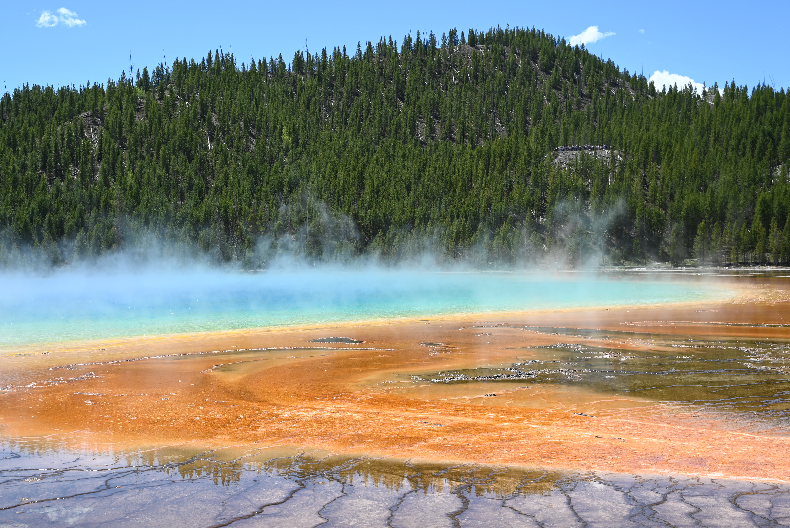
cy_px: 264
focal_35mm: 46
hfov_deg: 42.7
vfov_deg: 29.3
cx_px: 395
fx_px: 1010
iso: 100
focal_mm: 46
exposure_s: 1/250
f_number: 8
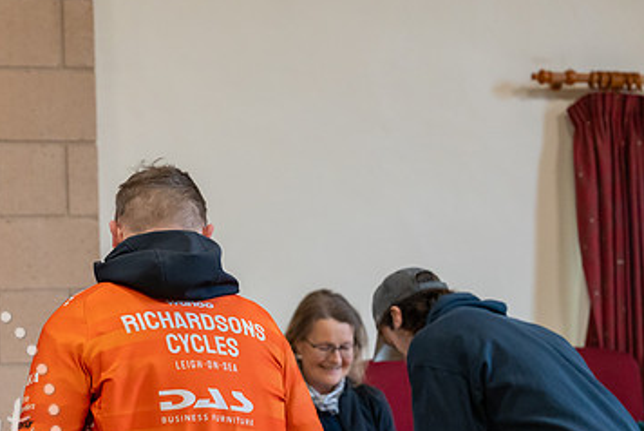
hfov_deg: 17.8
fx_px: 2041
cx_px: 172
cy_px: 341
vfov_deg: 12.0
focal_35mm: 114
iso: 5000
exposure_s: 1/640
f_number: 4
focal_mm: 70
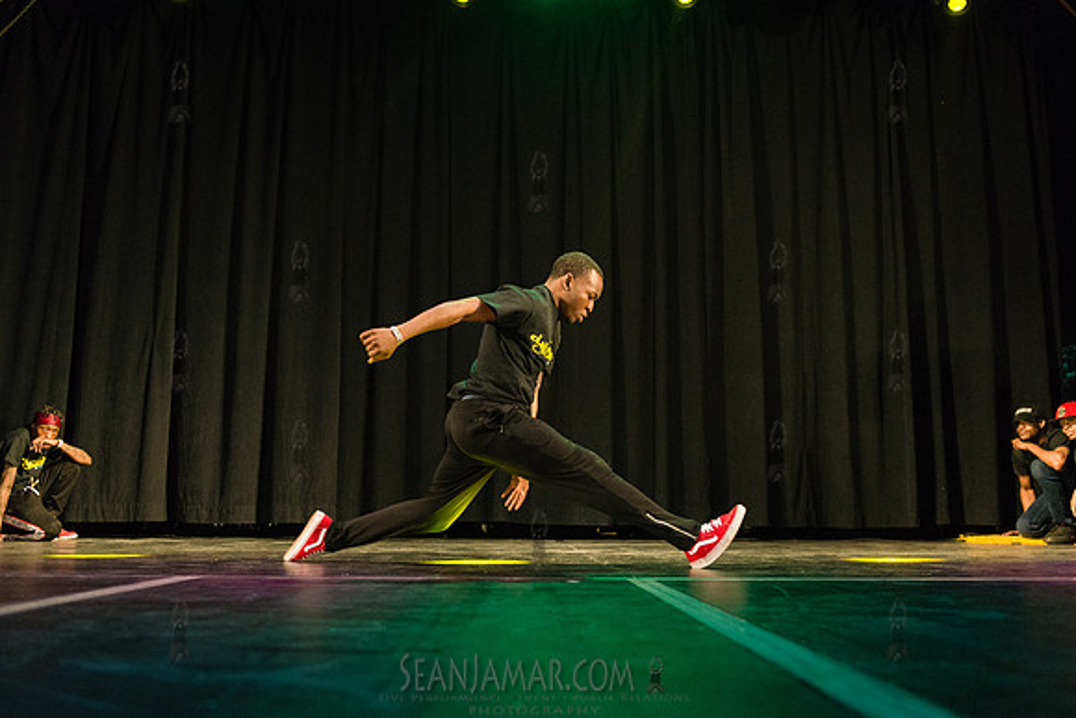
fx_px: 1017
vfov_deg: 38.9
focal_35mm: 34
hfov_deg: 55.8
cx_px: 538
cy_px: 359
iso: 4000
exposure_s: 1/1250
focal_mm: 31
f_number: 2.8
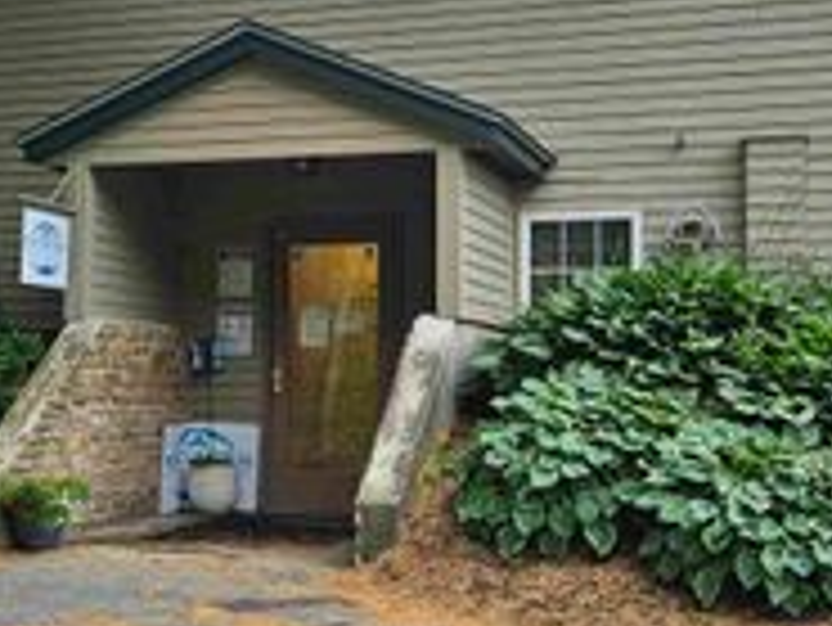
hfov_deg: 30.9
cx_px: 279
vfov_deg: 23.7
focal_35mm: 62
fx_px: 1491
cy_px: 263
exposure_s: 1/181
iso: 25
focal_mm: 5.4
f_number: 1.8
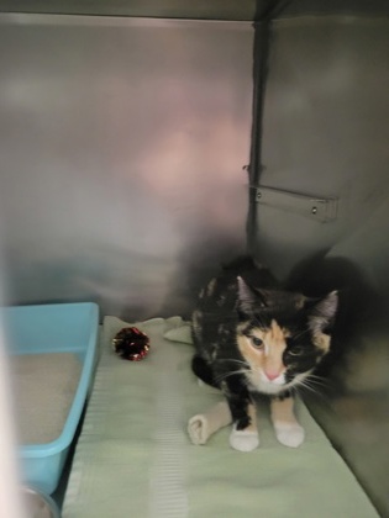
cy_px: 259
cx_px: 194
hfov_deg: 53.1
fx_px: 390
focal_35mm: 26
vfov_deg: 67.3
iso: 1600
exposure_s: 1/20
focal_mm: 5.4
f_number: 1.8
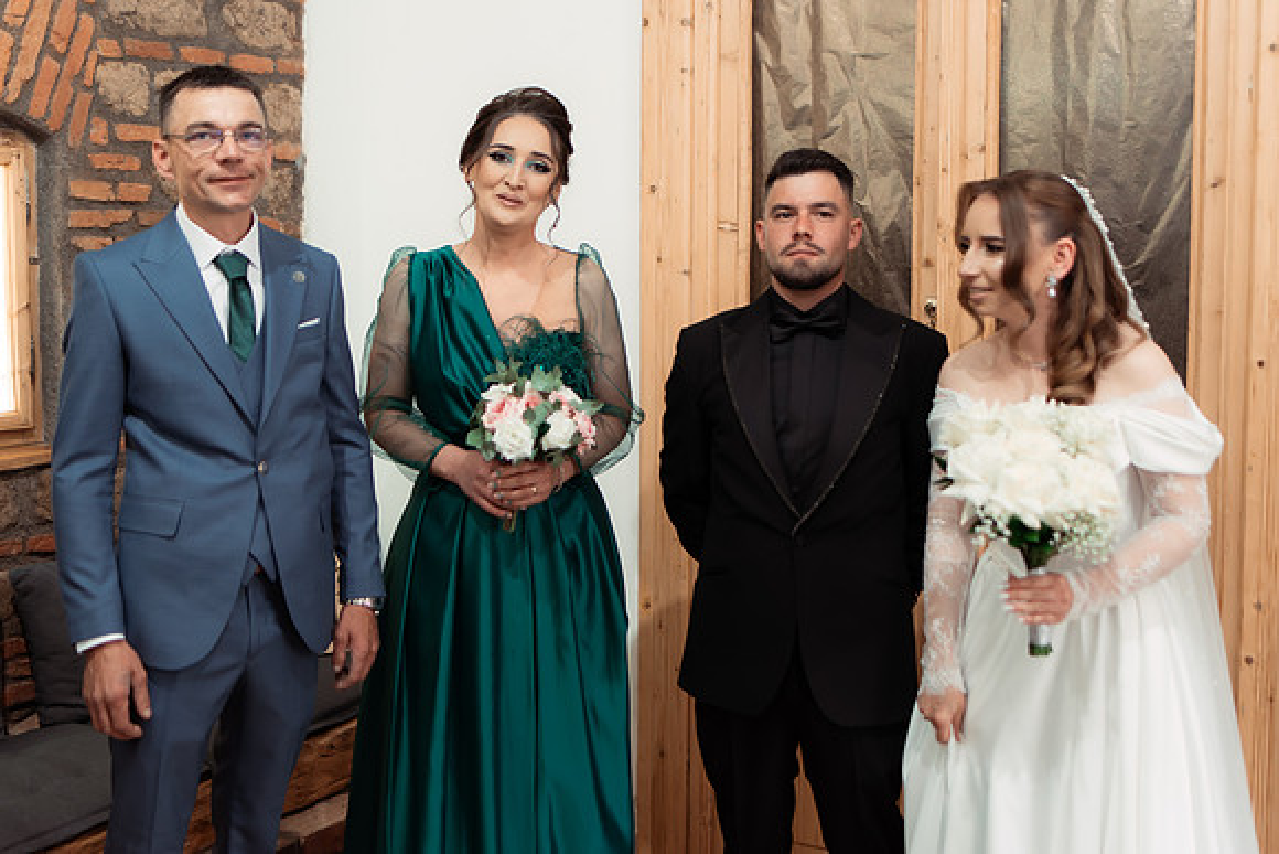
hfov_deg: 46.5
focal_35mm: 42
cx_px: 629
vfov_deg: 31.9
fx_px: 1490
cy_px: 365
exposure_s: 1/320
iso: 1600
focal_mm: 35
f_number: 2
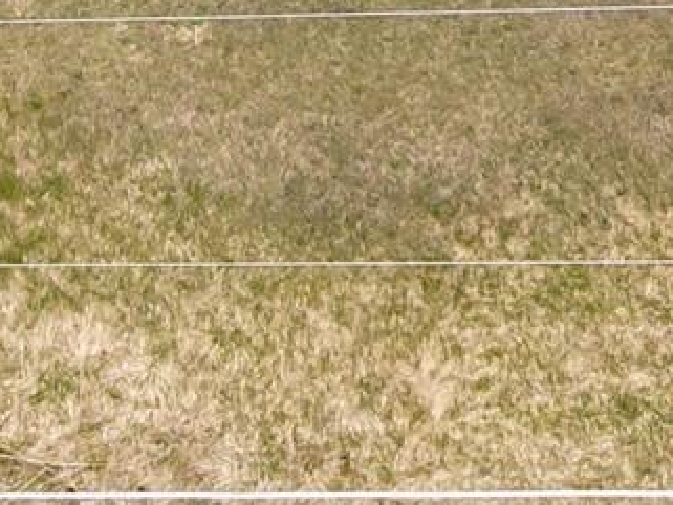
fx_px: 2976
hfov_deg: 12.8
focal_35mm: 153
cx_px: 665
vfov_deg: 8.1
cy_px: -1081
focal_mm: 4.5
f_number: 2.8
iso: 100
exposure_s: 1/640
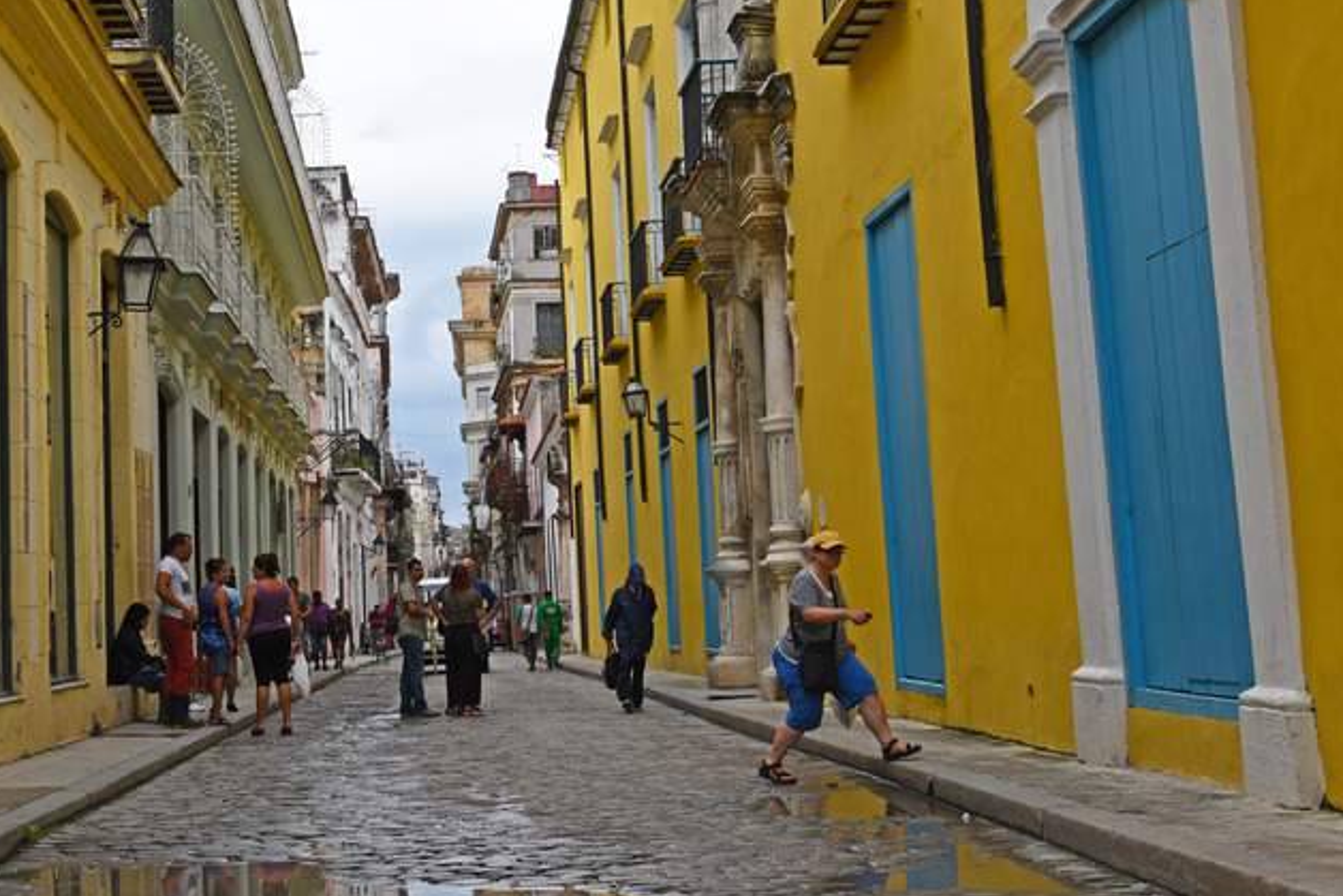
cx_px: 393
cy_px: 379
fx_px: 2313
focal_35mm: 62
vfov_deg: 21.9
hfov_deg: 32.0
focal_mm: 38
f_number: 5.6
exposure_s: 1/250
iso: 100
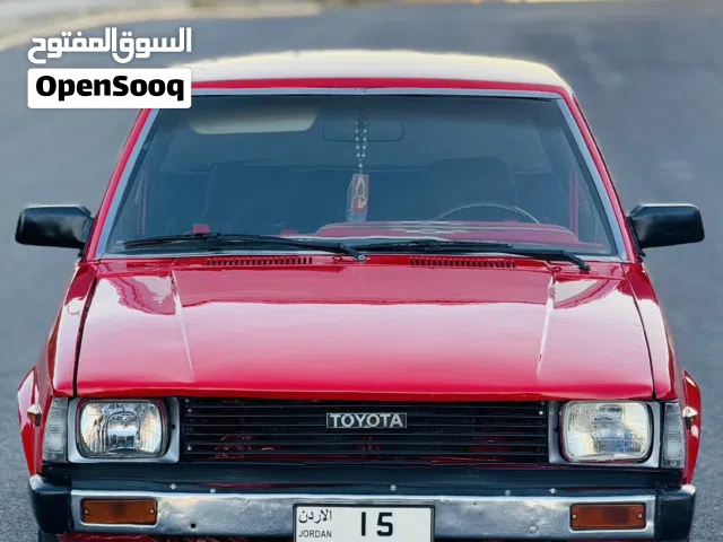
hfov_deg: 16.4
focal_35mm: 120
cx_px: 362
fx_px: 2506
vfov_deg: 12.3
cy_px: 271
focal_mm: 15.66
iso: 50
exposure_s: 1/156
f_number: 2.8
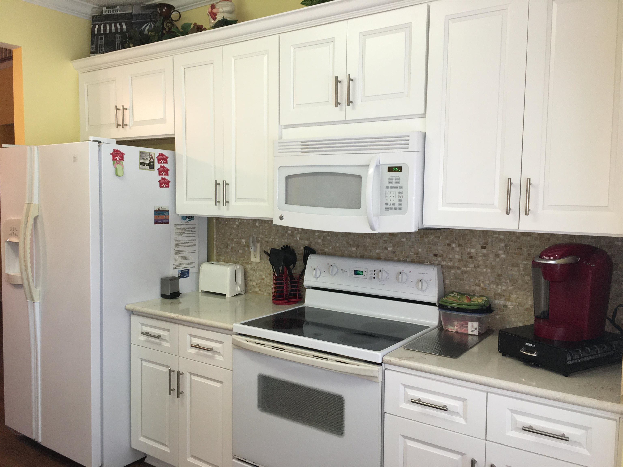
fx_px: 522
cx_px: 312
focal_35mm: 29
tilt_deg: -3.8
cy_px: 234
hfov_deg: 61.7
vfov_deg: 48.2
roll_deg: -0.8
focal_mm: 4.15
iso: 40
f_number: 2.2
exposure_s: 1/30
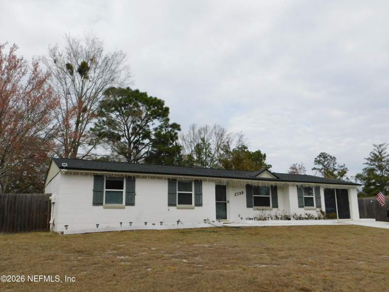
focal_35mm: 30
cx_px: 194
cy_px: 146
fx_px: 337
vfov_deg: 46.8
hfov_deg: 60.0
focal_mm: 5.3
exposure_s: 1/1000
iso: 125
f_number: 3.2
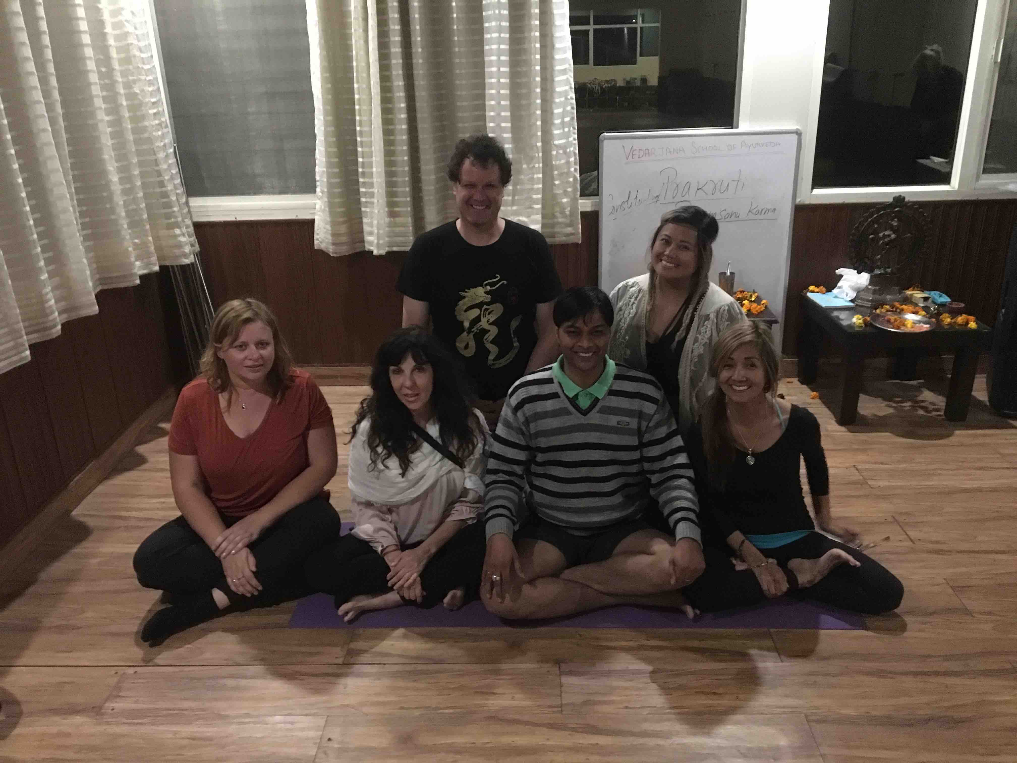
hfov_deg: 61.7
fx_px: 852
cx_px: 508
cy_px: 382
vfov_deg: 48.2
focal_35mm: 29
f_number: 2.2
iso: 800
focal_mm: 4.15
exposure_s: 1/17
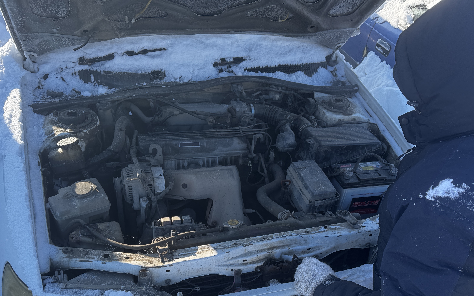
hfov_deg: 59.6
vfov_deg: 38.8
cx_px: 244
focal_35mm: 32
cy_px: 208
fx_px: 413
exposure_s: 1/1131
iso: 80
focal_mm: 6.76
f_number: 1.78
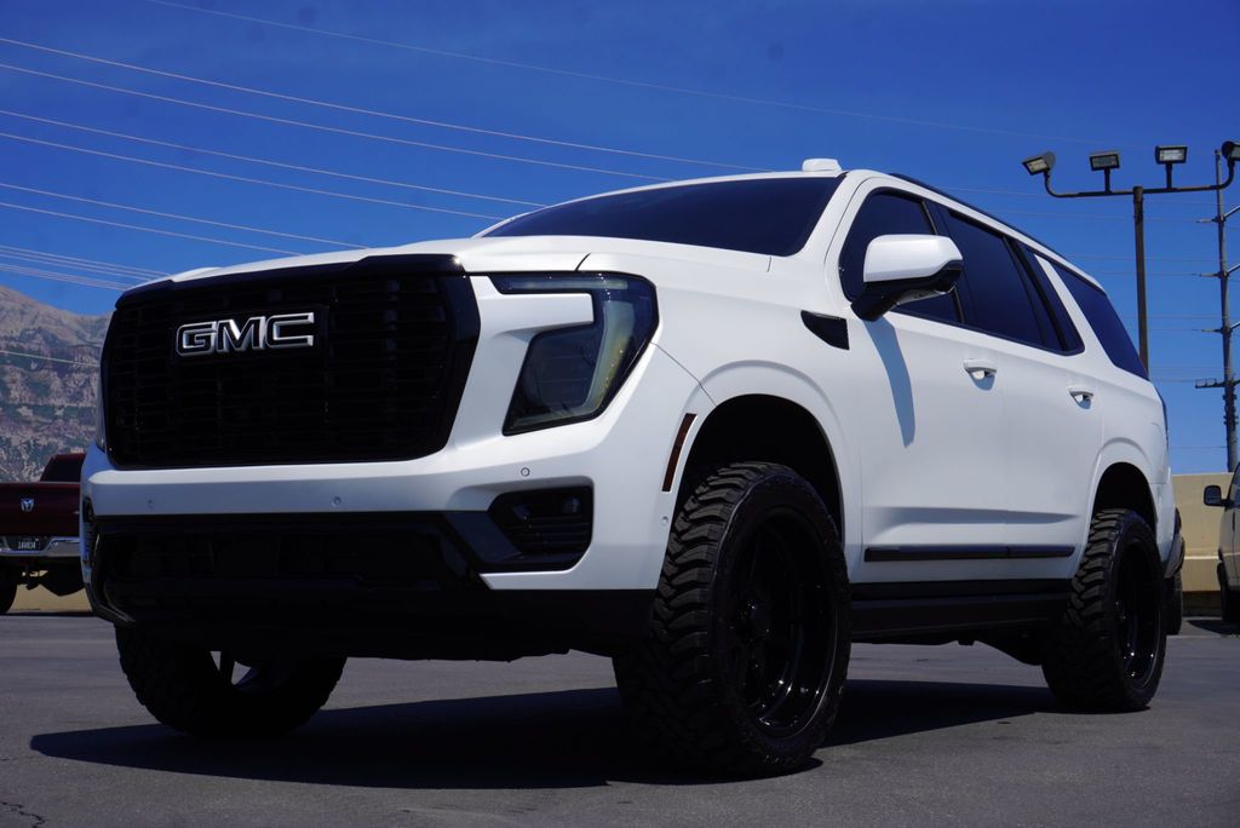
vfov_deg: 27.3
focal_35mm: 50
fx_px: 1706
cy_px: 414
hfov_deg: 39.9
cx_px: 620
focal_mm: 33
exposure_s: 1/320
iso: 100
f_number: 11
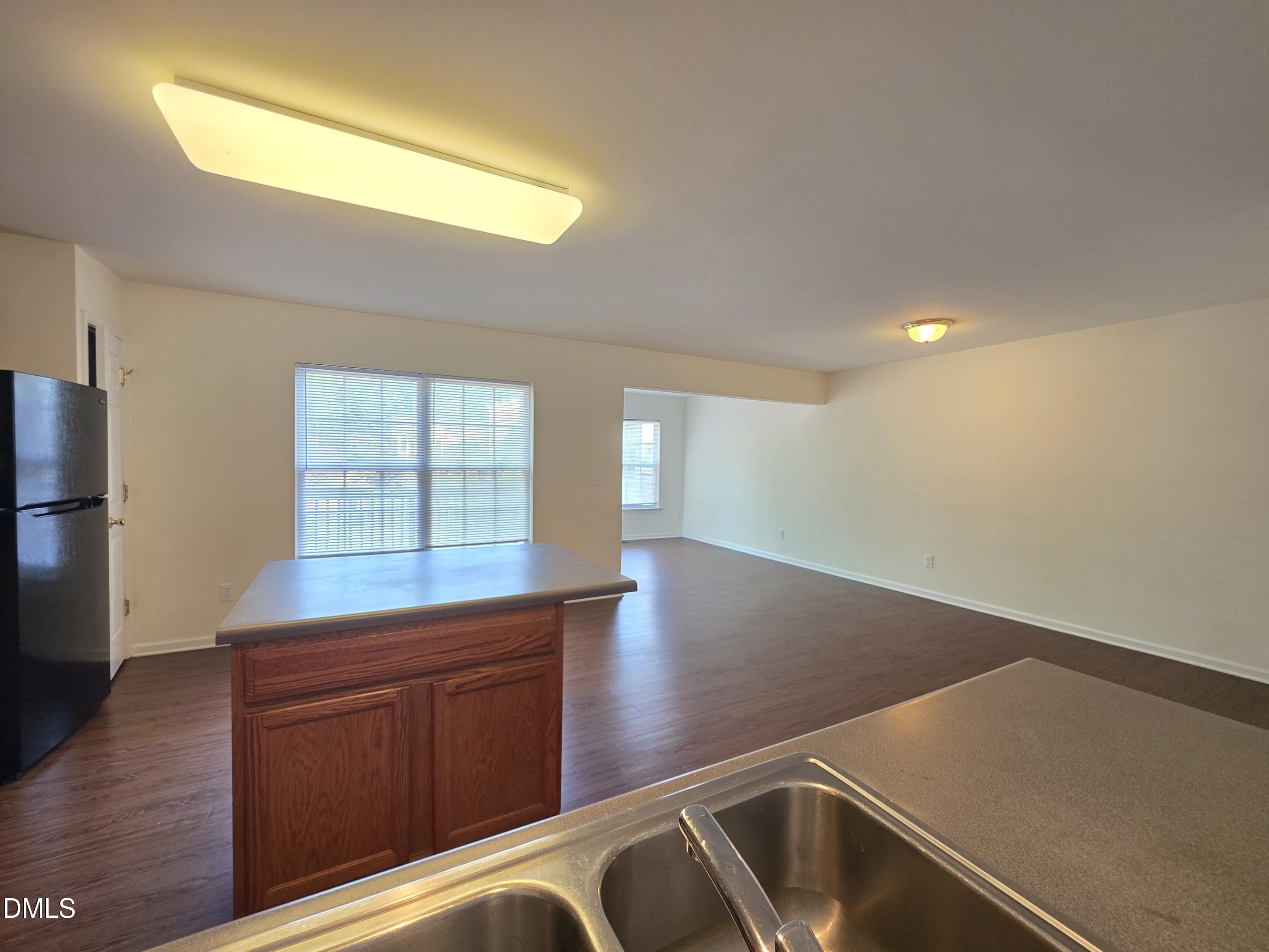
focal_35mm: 13
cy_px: 476
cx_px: 634
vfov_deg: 89.9
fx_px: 477
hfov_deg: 106.2
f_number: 1.9
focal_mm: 2.2
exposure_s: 1/60
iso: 160
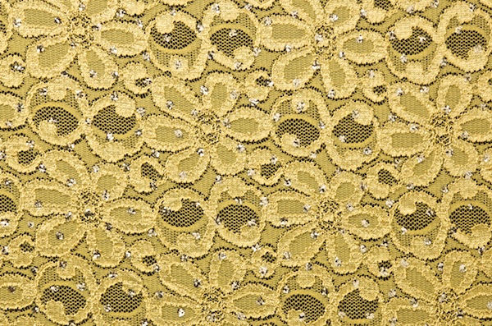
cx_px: 246
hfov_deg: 16.1
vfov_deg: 10.7
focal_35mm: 128
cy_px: 163
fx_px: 1738
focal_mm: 85
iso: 800
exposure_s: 1/800
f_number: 13
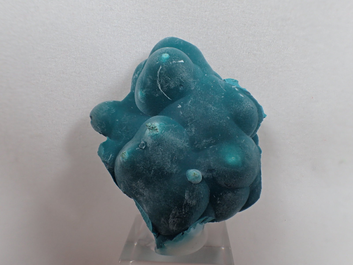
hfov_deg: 60.0
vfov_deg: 46.8
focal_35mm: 30
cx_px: 176
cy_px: 132
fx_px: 306
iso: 160
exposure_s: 1/125
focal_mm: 5.5
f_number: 3.2
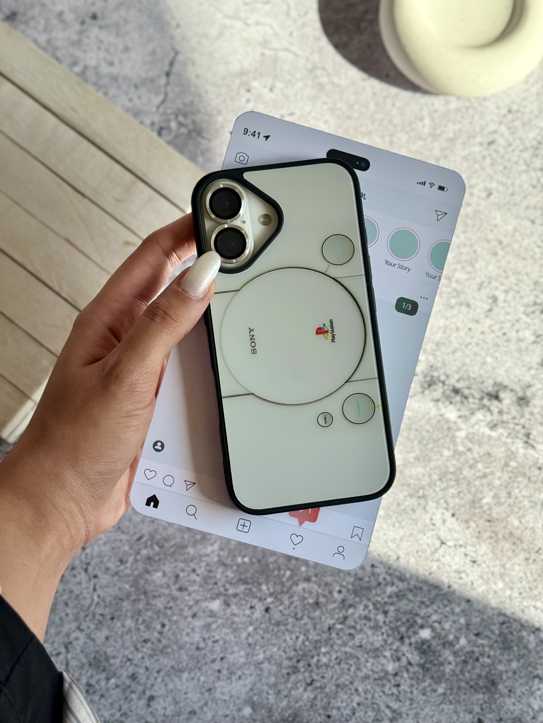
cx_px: 272
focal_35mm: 48
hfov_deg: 30.3
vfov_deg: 39.7
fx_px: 1004
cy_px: 362
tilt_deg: -77.1
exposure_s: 1/1513
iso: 80
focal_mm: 6.76
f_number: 1.78
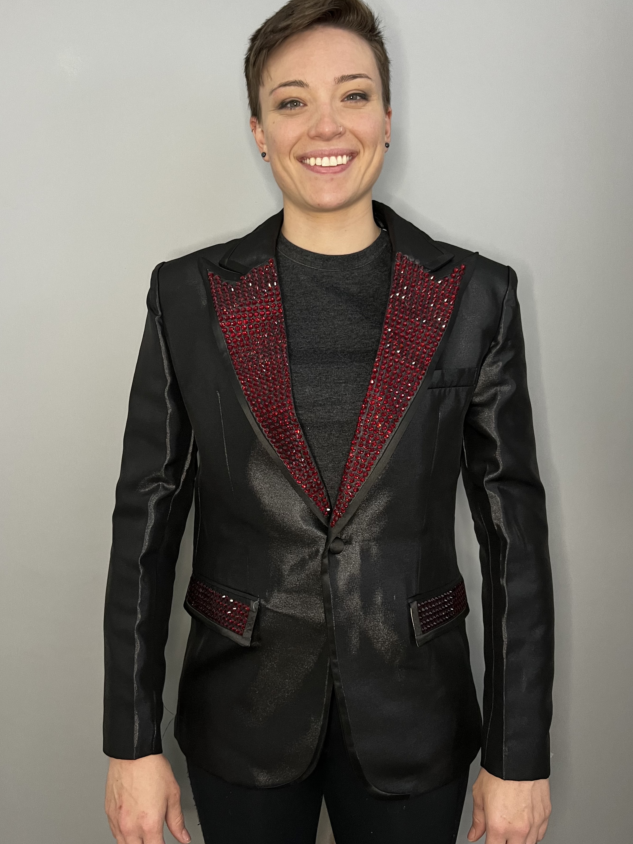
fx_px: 658
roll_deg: +0.0
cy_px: 409
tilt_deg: -5.3
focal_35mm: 27
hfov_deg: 51.3
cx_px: 322
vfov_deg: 65.3
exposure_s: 1/60
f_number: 1.5
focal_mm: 5.7
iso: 250
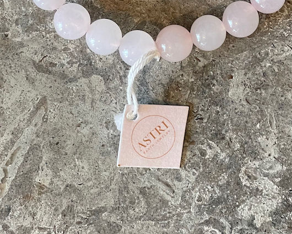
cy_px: -74
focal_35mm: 161
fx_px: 1391
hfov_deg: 12.0
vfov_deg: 9.4
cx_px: 198
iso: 200
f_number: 2.2
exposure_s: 1/99
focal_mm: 7.5
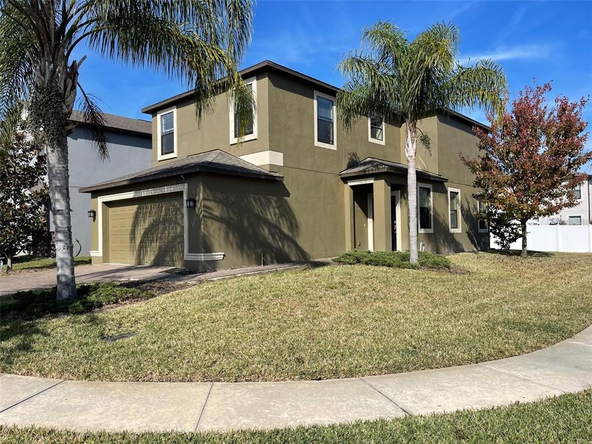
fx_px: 445
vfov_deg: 53.1
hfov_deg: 67.3
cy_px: 222
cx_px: 296
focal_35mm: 26
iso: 32
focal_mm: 5.1
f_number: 1.6
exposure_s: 1/3344
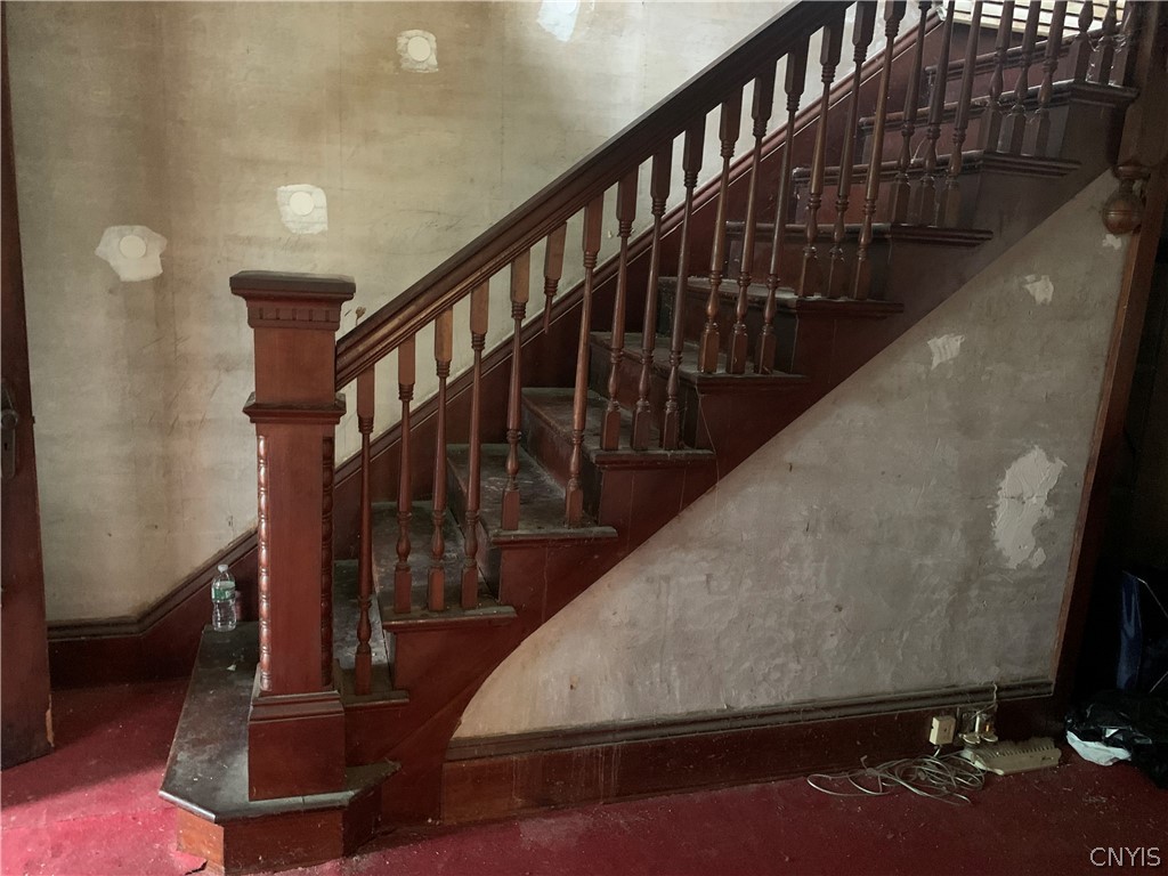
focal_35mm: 26
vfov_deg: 53.1
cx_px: 584
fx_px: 877
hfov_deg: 67.3
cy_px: 438
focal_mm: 4.25
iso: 800
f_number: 1.8
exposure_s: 1/21
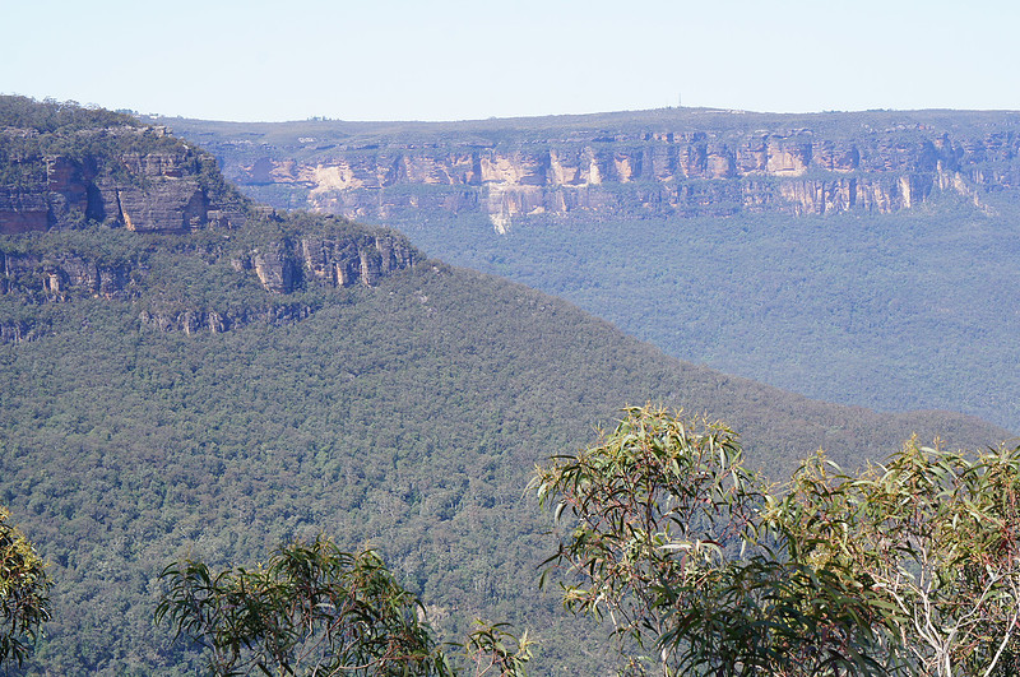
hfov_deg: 28.1
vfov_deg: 18.9
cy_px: 338
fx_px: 2037
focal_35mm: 72
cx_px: 510
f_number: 11
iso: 200
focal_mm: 48
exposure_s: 1/125
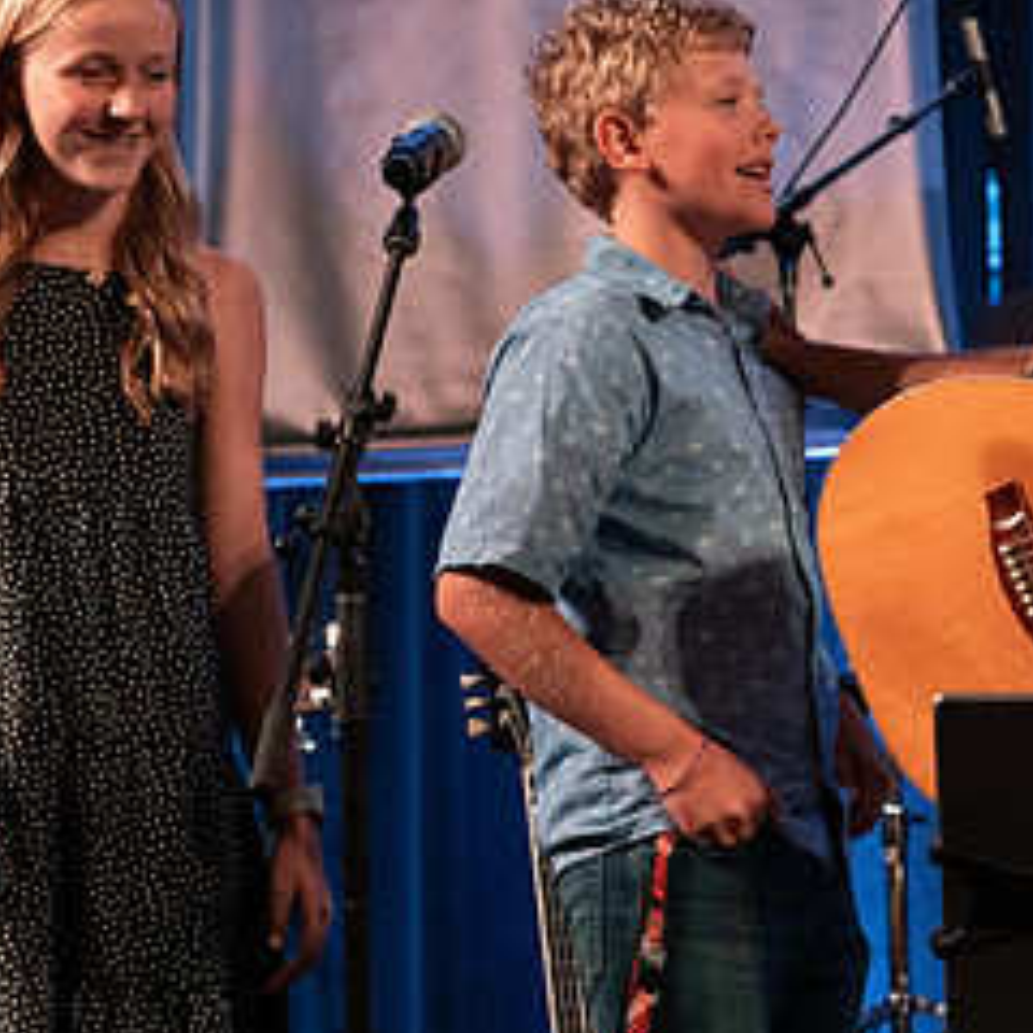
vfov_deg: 9.8
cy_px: 381
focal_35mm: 179
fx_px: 6043
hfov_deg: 9.8
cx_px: 504
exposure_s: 1/250
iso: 6400
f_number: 5.6
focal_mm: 87
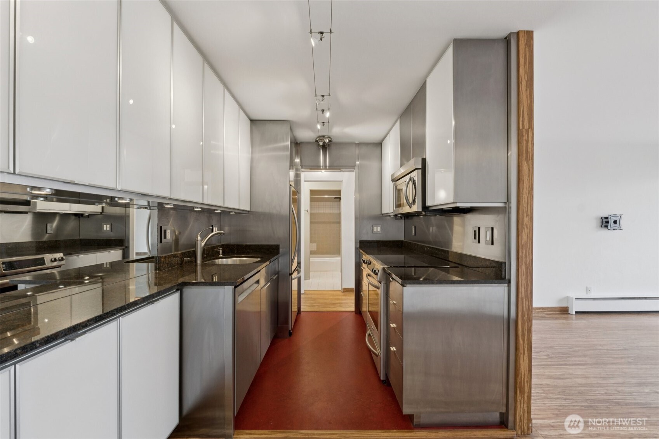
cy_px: 220
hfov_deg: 100.4
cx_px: 330
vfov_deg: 77.3
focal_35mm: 15
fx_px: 275
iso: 250
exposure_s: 1/6
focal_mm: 10
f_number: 9
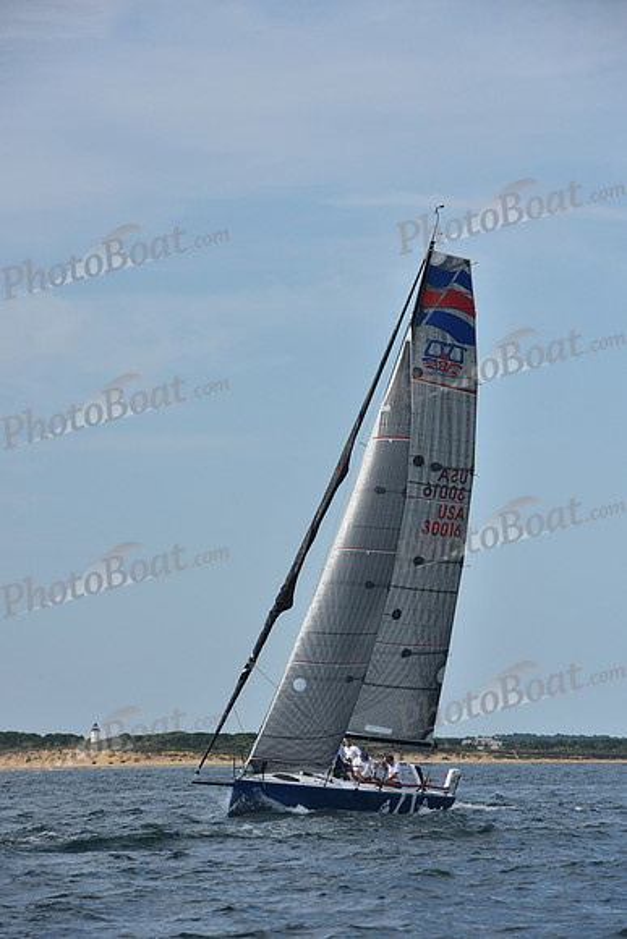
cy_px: 470
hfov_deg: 7.0
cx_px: 314
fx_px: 5091
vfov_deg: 10.5
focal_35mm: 195
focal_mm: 195
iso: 320
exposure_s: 1/1000
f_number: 10
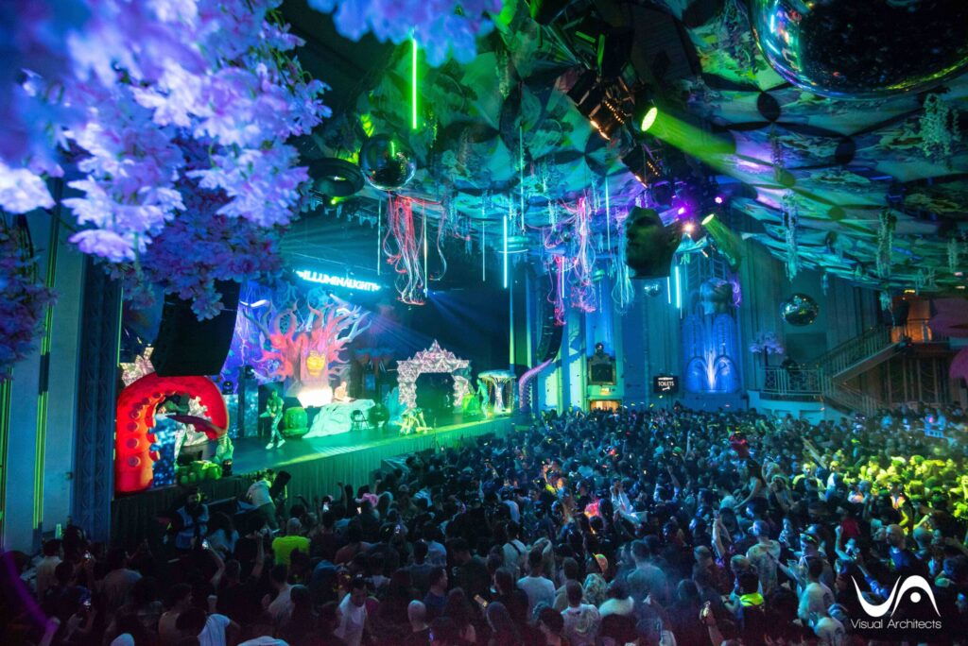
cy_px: 323
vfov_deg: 73.8
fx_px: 430
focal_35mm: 16
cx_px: 484
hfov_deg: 96.7
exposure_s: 1/80
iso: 3200
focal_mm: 16
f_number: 5
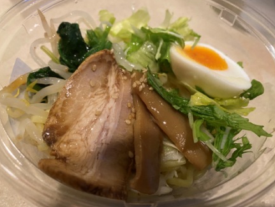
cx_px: 137
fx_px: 215
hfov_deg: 65.3
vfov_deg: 51.4
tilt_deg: -53.2
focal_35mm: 27
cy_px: 103
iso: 500
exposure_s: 1/25
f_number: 1.8
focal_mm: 4.25
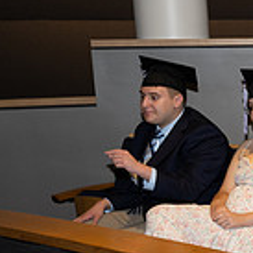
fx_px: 802
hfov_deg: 14.4
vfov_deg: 17.9
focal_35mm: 97
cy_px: 171
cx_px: 532
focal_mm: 27
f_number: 5.6
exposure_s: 1/80
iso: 640
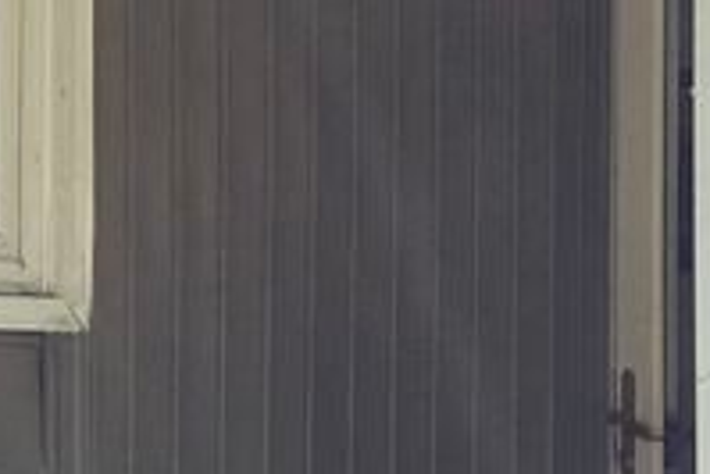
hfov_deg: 9.4
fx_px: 4026
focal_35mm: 204
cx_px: -771
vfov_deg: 6.7
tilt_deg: +0.6
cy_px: 458
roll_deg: -0.5
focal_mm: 4.25
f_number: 1.8
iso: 32
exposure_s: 1/350
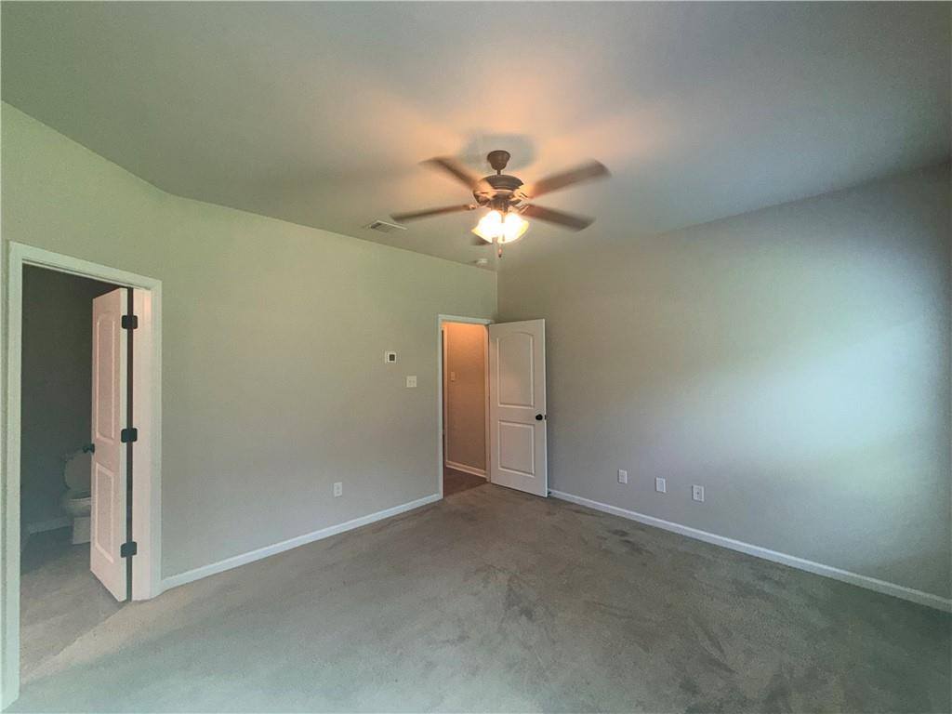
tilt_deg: +0.6
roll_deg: +0.6
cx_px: 476
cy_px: 357
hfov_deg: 102.1
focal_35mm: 14
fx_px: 385
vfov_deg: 85.7
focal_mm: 2.22
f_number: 2.2
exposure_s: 1/60
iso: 100
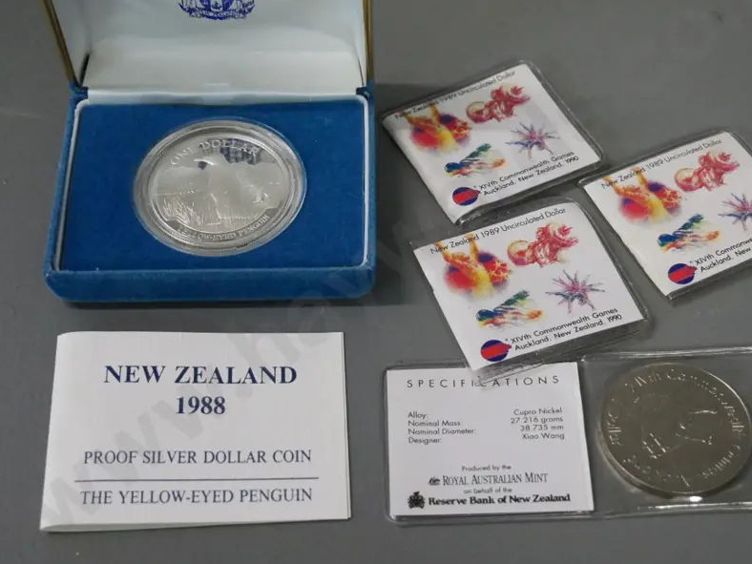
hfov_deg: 29.8
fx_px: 1412
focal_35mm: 65
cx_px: 427
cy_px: 231
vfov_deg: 22.6
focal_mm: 25
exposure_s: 1/125
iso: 3200
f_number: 5
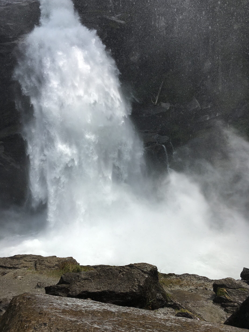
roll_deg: +1.8
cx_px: 125
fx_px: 288
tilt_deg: -2.3
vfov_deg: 60.0
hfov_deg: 46.8
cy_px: 164
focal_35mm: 30
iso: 25
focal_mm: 4.15
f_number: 2.2
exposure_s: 1/1832
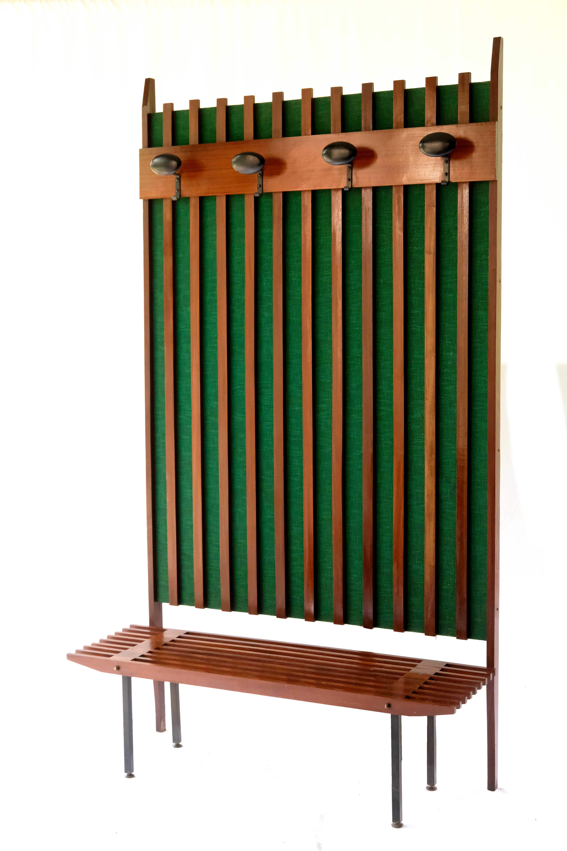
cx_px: 284
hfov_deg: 25.5
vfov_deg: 37.5
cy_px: 426
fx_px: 1252
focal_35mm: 53
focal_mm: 35
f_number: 8
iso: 4000
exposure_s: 1/125
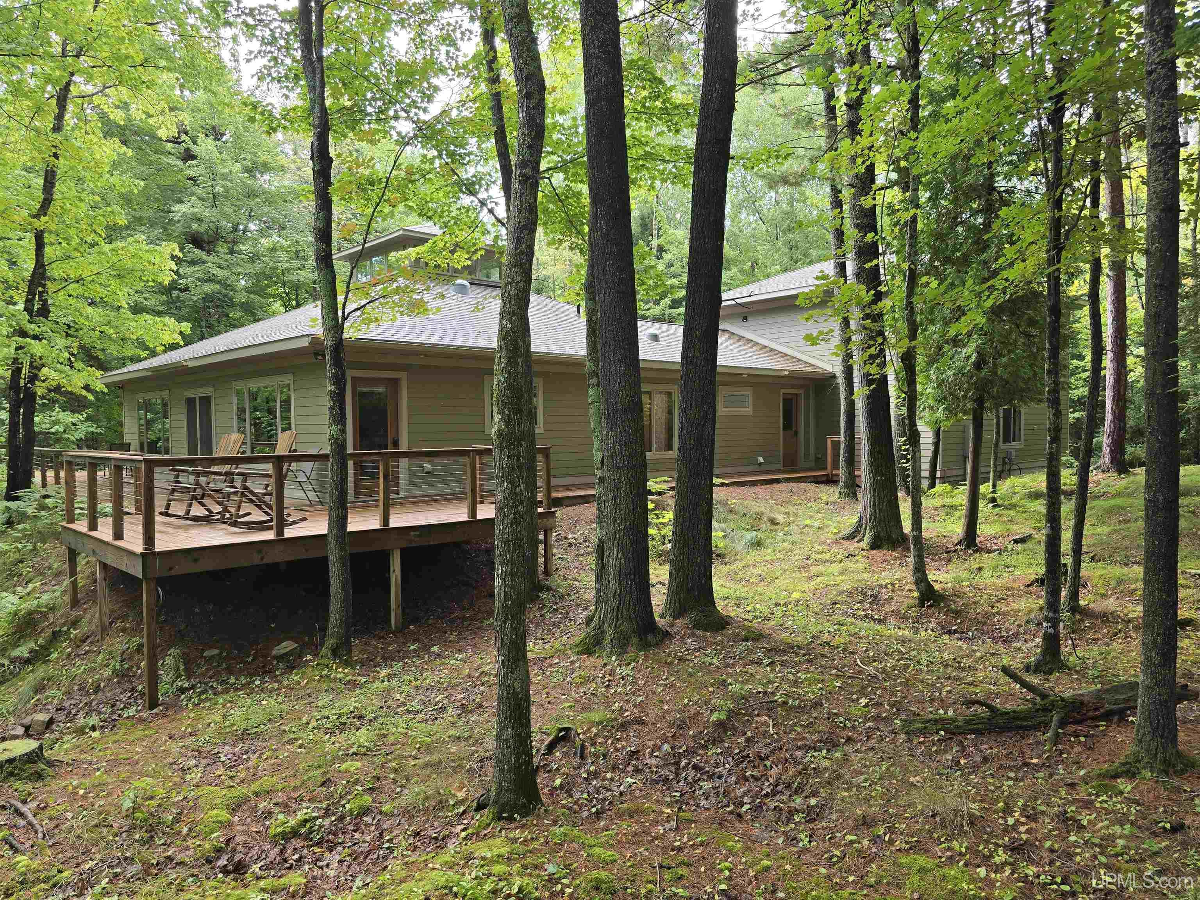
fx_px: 797
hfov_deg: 73.9
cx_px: 600
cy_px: 450
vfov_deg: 58.9
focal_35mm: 23
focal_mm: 6.3
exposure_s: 1/180
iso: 50
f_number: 1.7
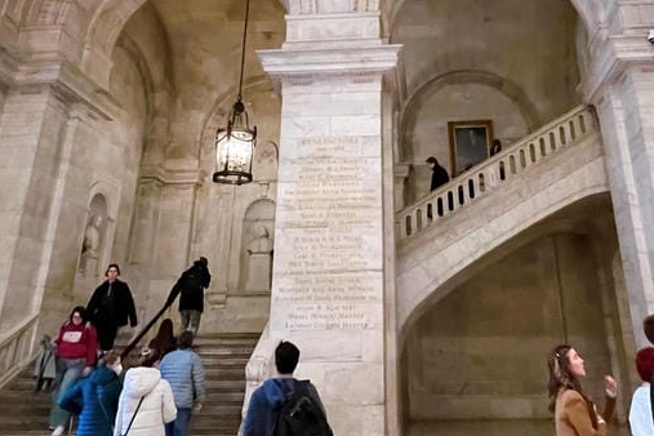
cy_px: 85
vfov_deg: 39.4
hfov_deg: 58.3
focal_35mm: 32
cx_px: 386
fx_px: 581
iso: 800
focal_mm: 1.57
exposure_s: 1/60
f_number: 1.8
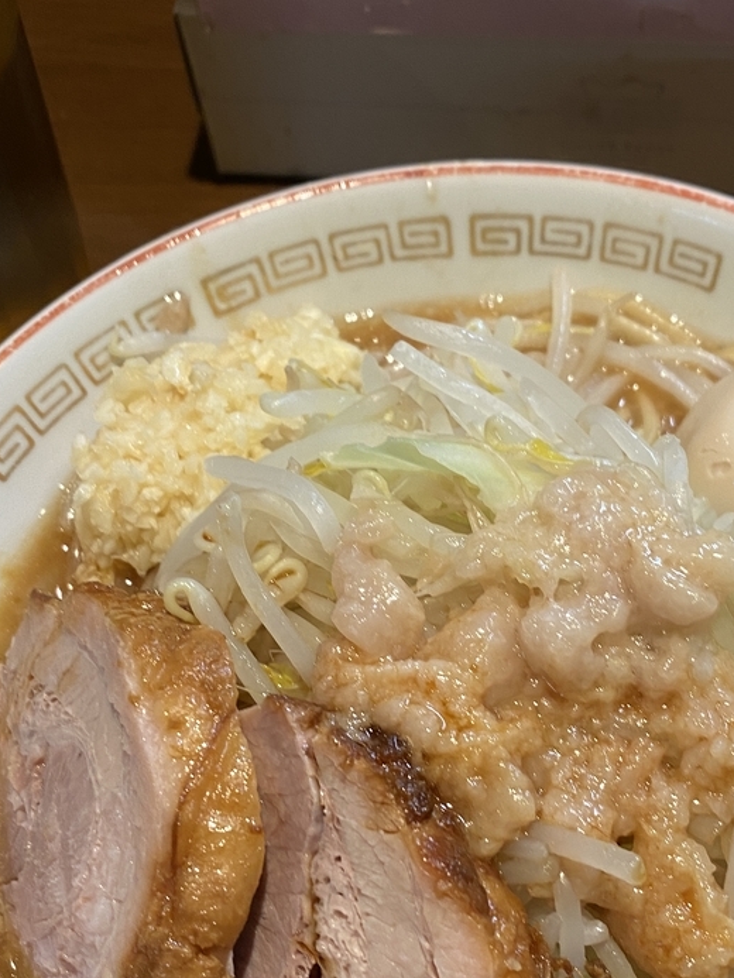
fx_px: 1272
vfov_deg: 41.7
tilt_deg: -60.8
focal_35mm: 45
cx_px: 490
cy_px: 631
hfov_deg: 31.9
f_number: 1.8
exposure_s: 1/50
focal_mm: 4.25
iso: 80
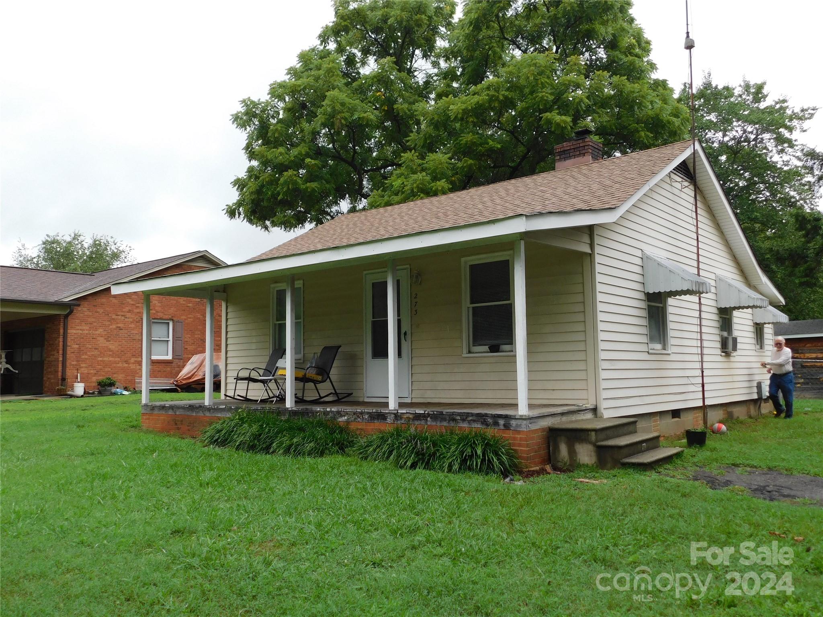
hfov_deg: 60.0
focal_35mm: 30
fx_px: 713
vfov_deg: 46.8
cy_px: 308
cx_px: 412
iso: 125
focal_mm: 5.3
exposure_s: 1/320
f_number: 3.2
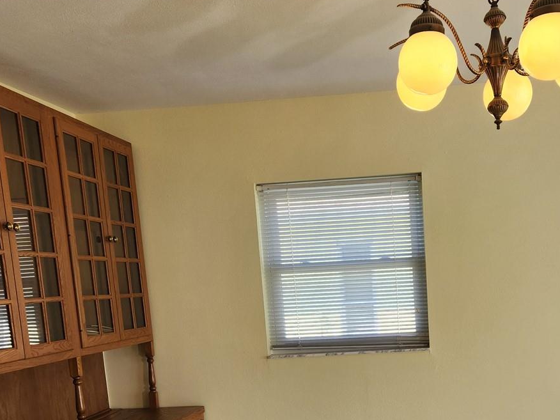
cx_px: 377
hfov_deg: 44.1
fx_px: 679
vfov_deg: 32.7
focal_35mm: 42
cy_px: 375
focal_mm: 5.4
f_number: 1.8
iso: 80
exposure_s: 1/180
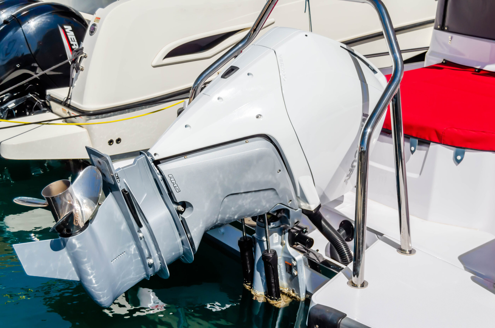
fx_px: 782
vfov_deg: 23.7
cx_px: 248
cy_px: 164
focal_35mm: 57
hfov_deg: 35.1
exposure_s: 1/4000
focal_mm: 38
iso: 320
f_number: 5.6
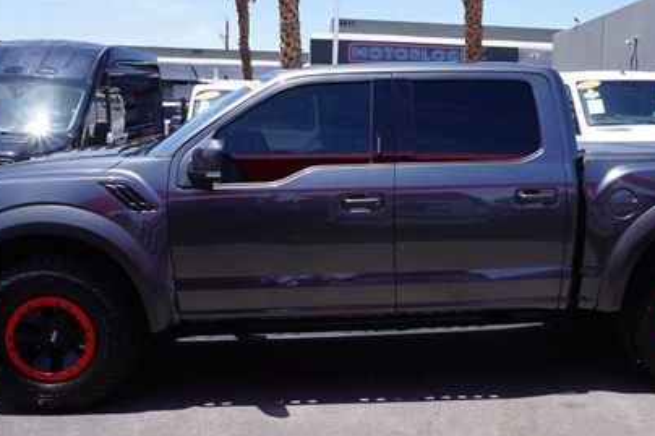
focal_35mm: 38
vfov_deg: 35.0
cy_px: 211
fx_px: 691
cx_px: 391
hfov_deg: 50.4
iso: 100
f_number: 11
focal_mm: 16
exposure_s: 1/80
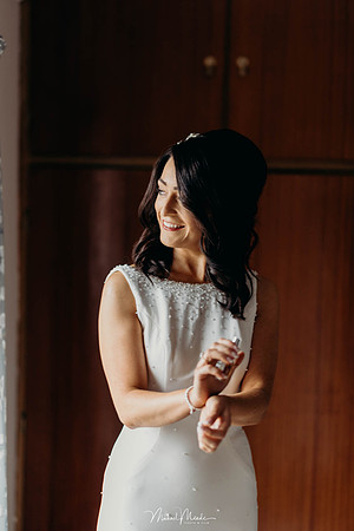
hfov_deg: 16.1
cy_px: 266
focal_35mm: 85
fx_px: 1254
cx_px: 177
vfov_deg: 23.9
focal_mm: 85
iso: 400
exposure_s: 1/200
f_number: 1.4
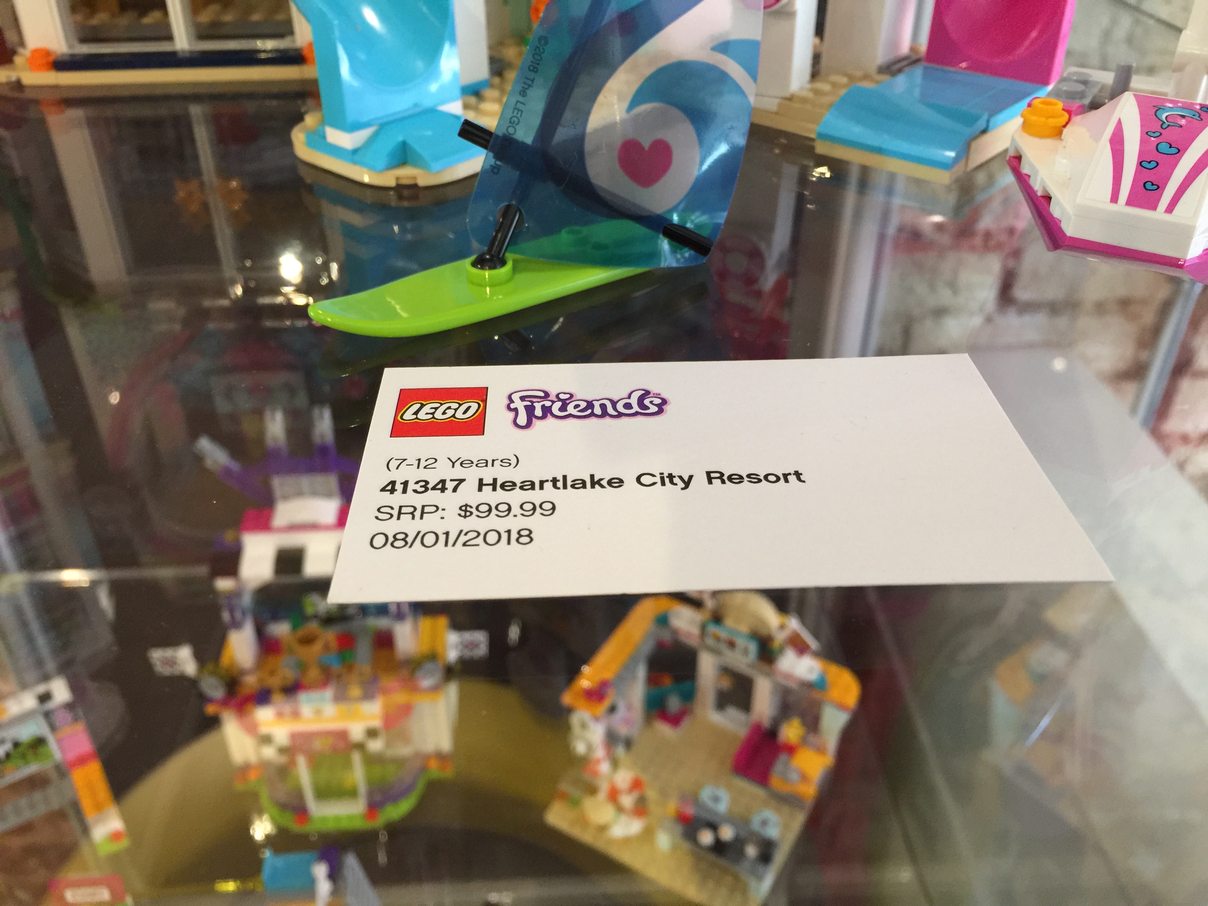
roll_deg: -0.4
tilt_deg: -34.6
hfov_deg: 61.7
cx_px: 604
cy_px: 453
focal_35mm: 29
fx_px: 1012
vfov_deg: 48.2
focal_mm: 4.15
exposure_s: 1/15
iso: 100
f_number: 2.2
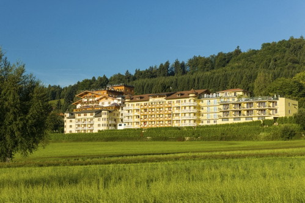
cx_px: 152
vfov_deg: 23.4
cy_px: 102
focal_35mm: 58
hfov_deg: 34.5
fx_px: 492
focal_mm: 58
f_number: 9.5
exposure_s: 1/125
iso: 100
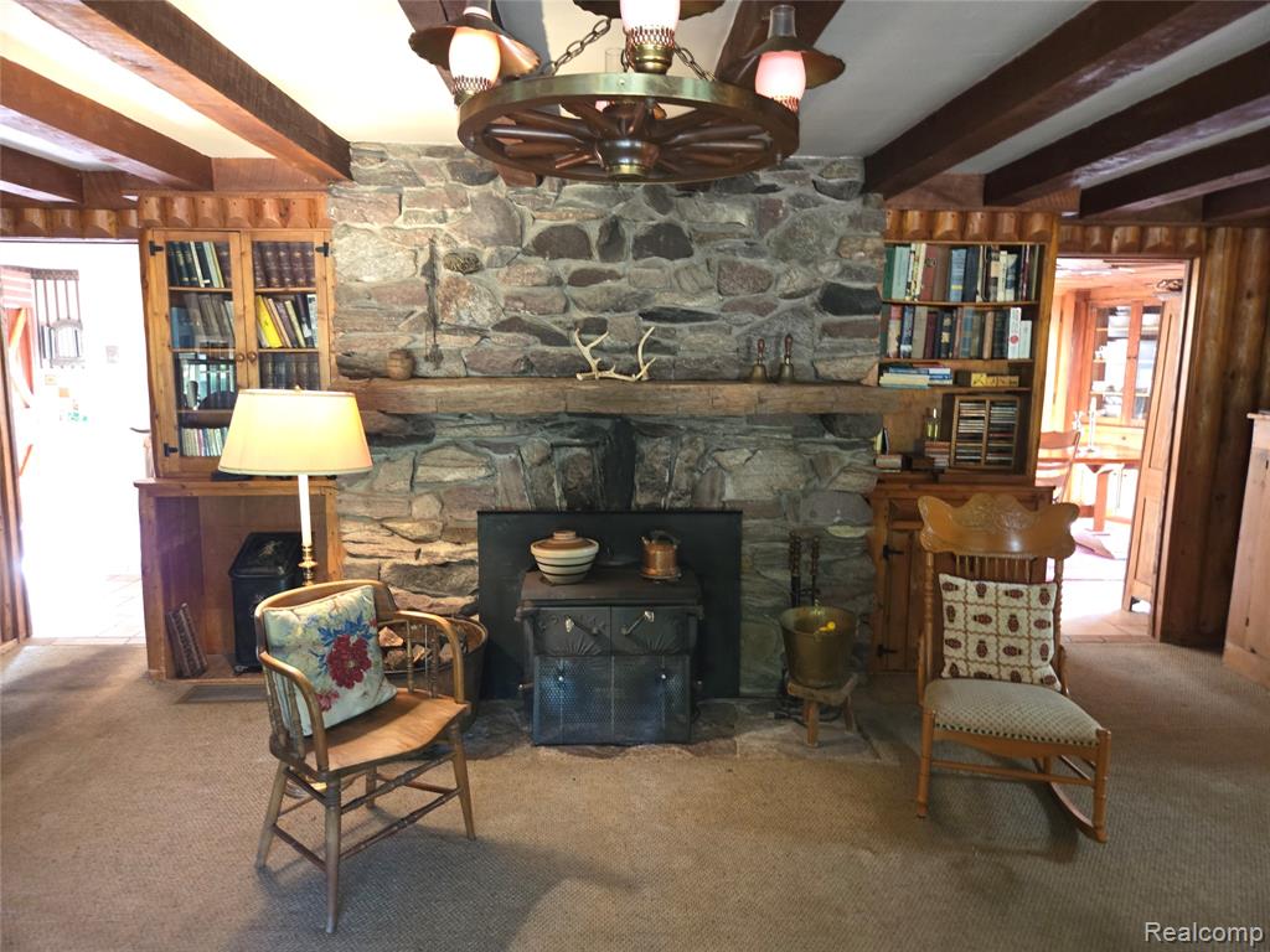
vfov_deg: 58.9
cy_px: 476
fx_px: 844
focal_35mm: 23
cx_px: 635
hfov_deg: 73.9
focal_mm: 5.4
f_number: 1.8
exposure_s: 1/12
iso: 640
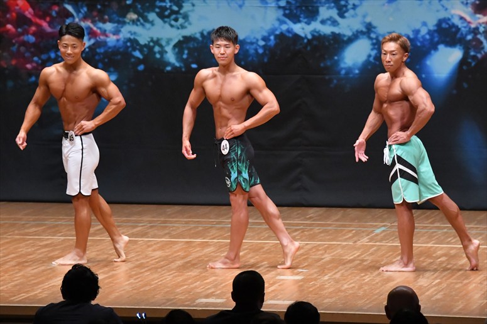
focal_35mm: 240
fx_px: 3245
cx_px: 244
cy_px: 162
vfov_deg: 5.7
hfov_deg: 8.6
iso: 8000
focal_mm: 160
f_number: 5.6
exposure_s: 1/400
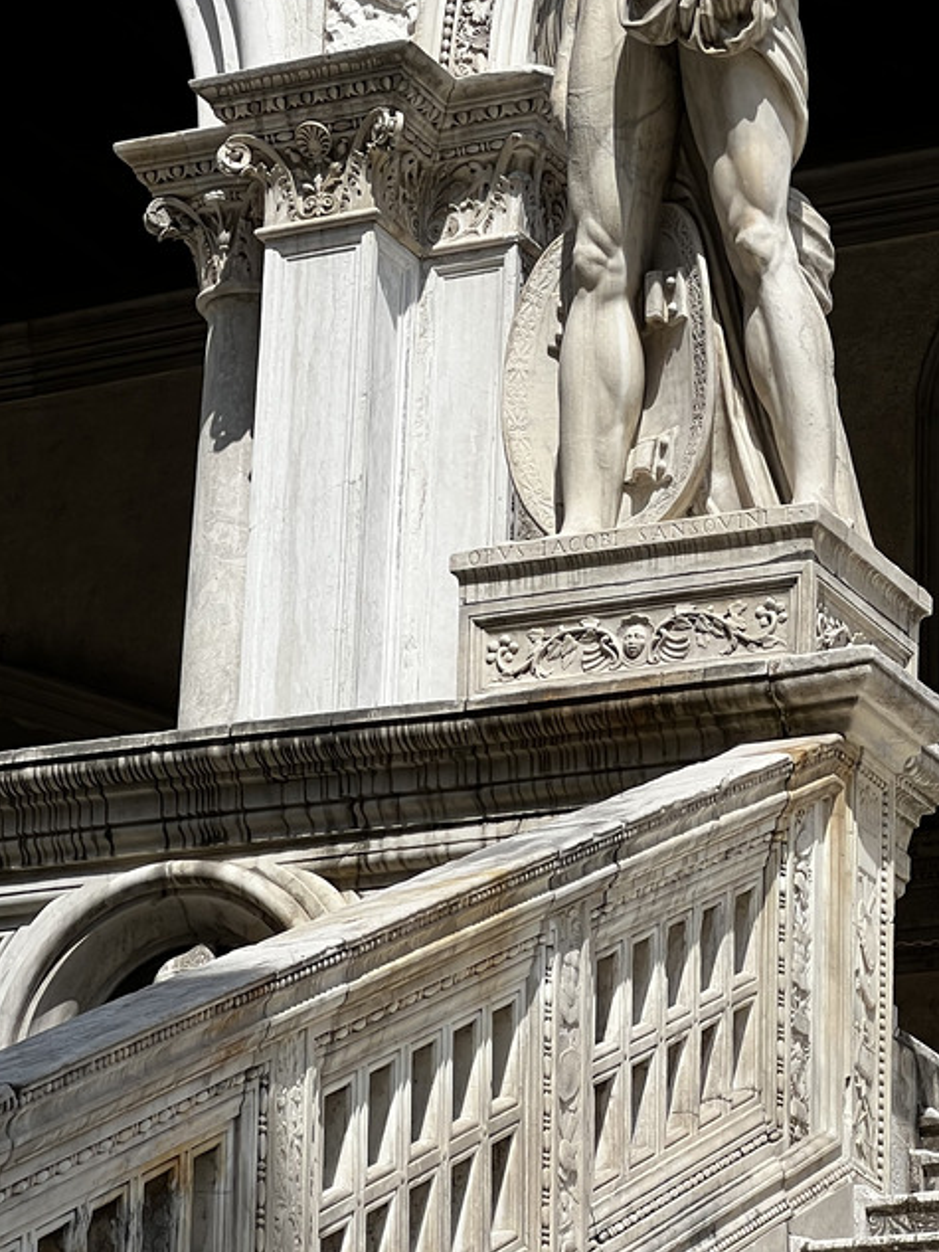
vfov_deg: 13.5
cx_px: 617
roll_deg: -2.1
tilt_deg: +24.1
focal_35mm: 146
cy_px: 303
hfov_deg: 10.2
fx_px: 5279
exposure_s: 1/1292
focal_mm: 9
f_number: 2.8
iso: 32
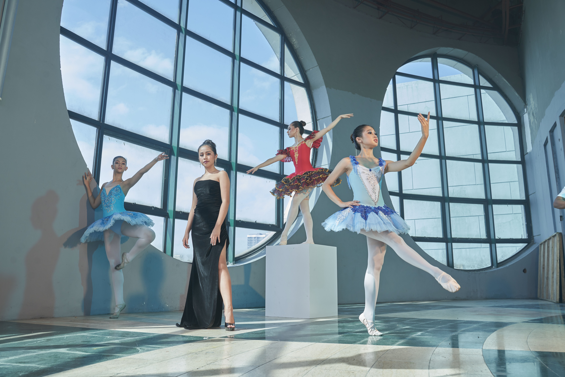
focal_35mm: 28
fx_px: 439
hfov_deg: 65.5
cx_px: 282
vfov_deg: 46.4
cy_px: 188
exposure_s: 1/160
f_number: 7.1
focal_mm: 28
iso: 320
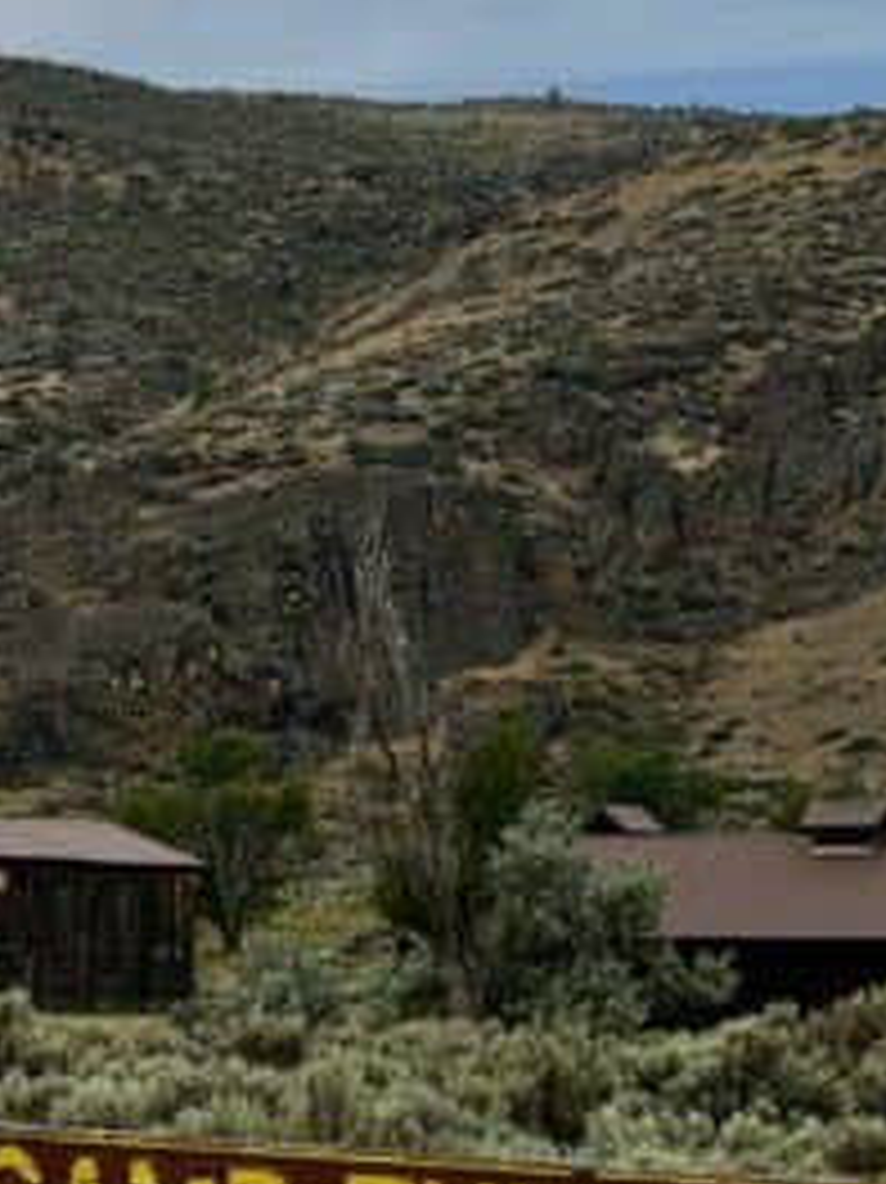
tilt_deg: +0.8
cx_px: -292
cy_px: 896
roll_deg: -1.1
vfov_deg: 10.6
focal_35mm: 187
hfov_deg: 7.8
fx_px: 6387
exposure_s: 1/6536
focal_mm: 6.76
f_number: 1.78
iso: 64
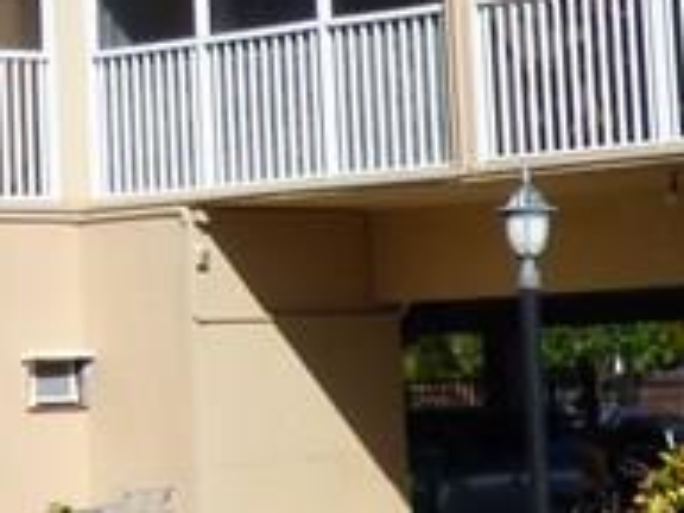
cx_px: -93
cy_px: -249
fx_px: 3794
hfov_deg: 10.2
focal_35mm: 192
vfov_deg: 7.6
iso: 100
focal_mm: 6.18
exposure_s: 1/1600
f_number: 3.4
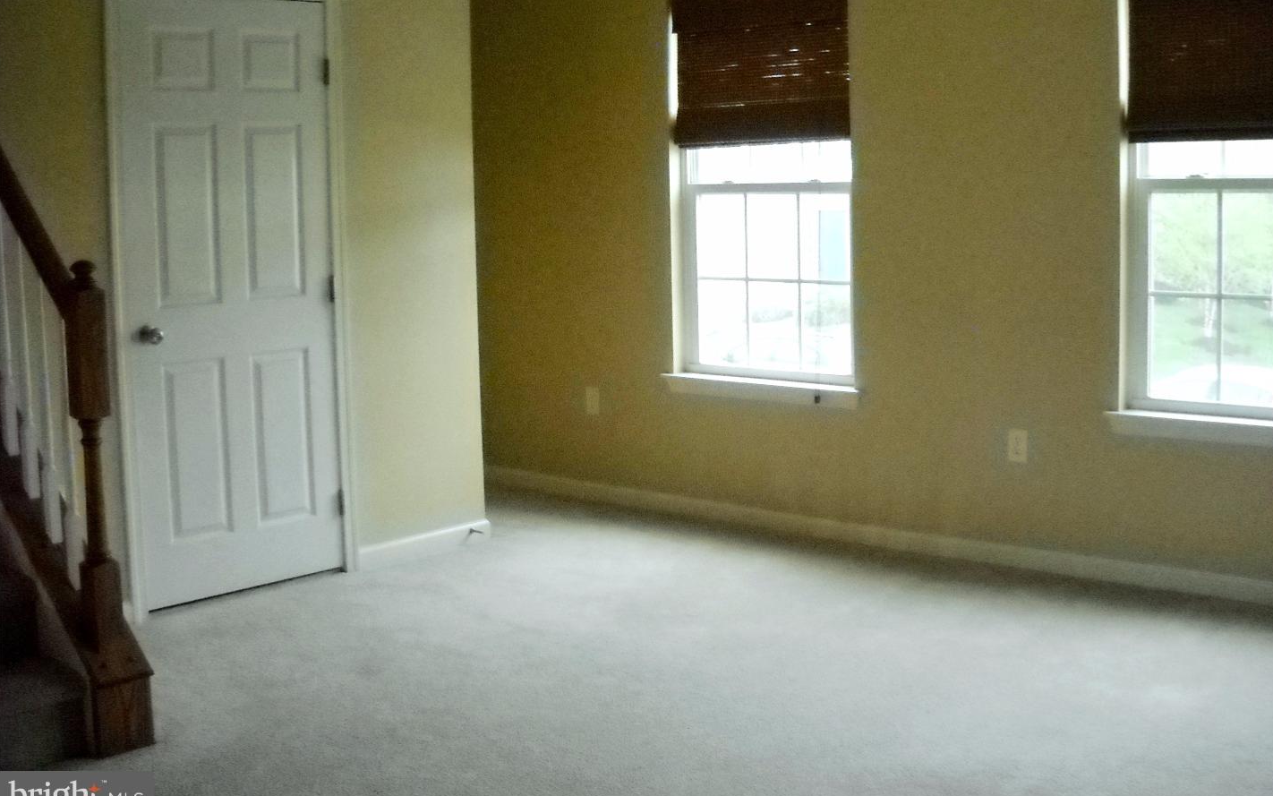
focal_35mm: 44
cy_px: 339
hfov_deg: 45.3
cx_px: 642
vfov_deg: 29.2
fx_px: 1527
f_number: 3.1
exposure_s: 1/71
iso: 800
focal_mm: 6.72
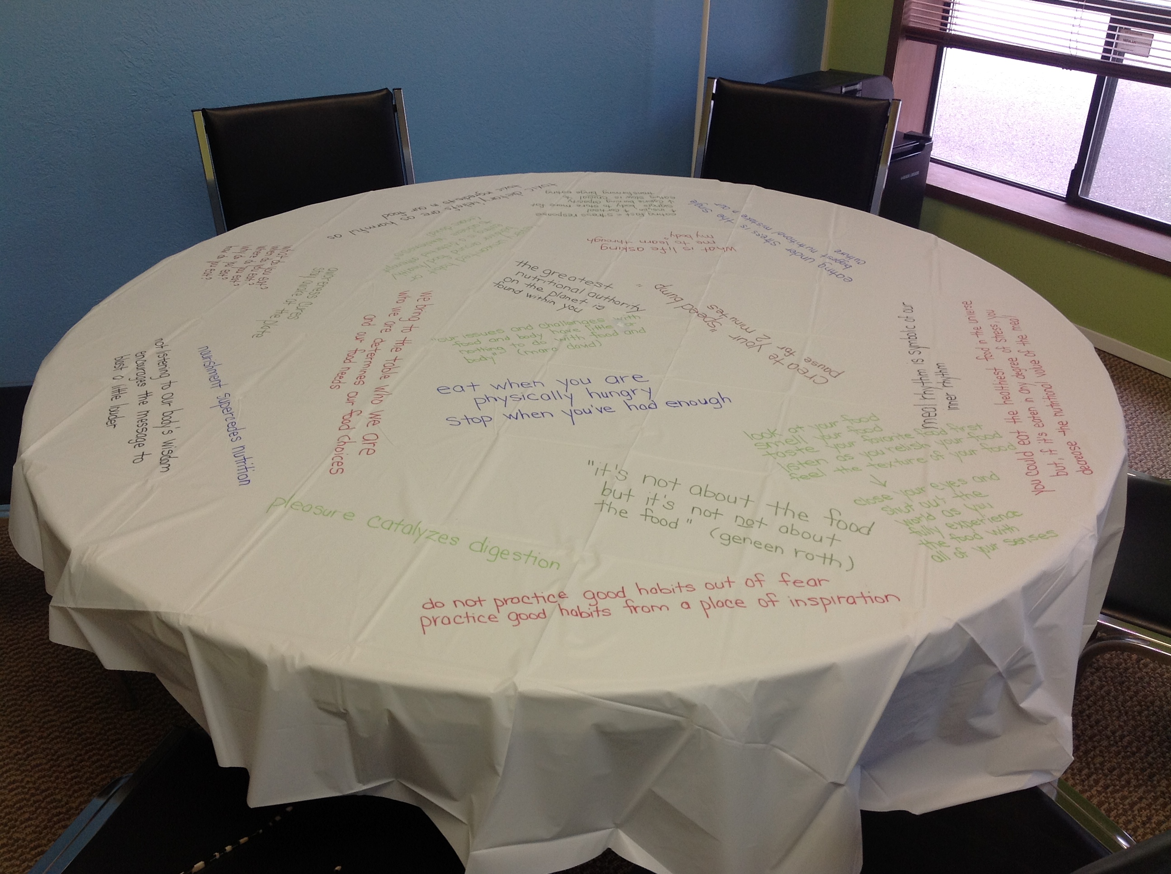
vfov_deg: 40.6
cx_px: 586
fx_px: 1182
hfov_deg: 52.7
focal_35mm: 35
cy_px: 437
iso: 80
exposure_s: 1/40
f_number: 2.4
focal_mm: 4.28
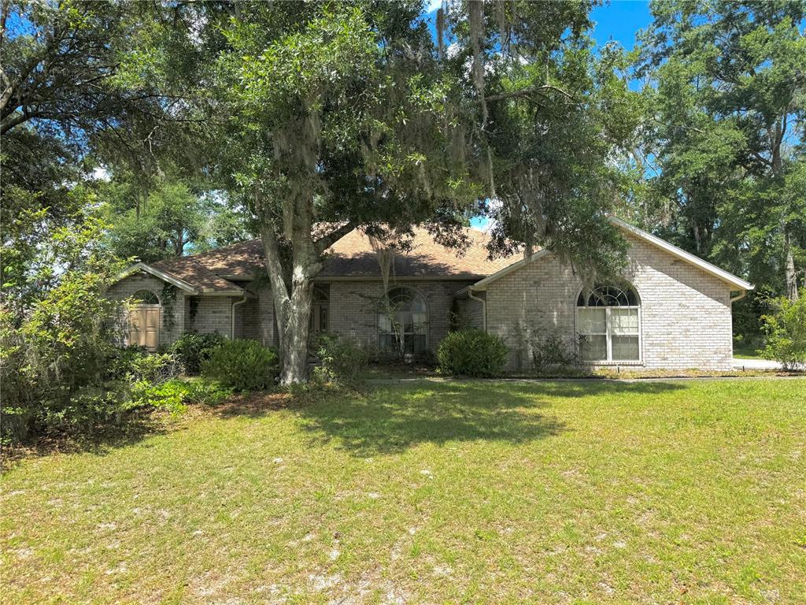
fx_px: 559
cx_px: 403
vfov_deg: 56.8
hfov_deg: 71.6
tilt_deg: +1.8
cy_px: 302
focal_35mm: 24
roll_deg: +0.0
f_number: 1.78
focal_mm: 6.76
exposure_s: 1/1980
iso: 80
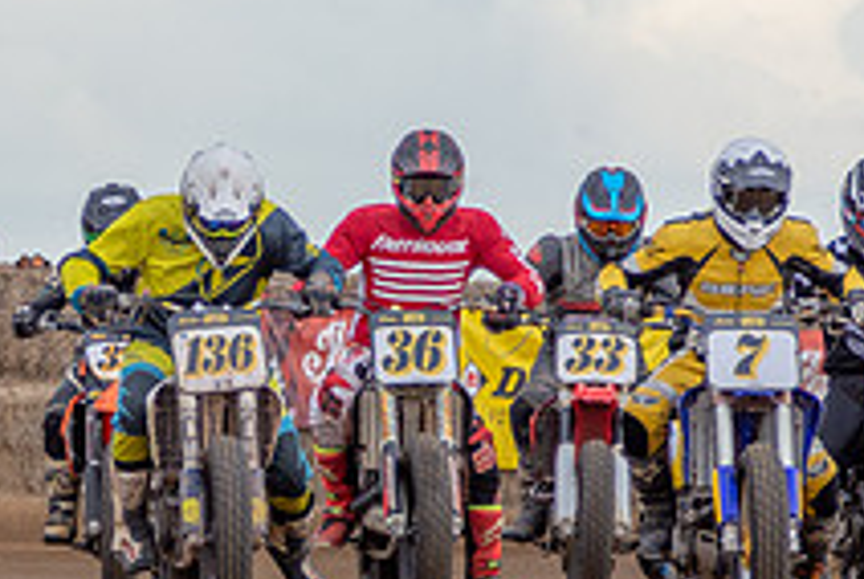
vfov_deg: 1.8
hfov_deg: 2.7
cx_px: -3
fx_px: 18313
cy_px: 398
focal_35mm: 762
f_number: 8
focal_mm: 155
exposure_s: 1/160
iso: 160
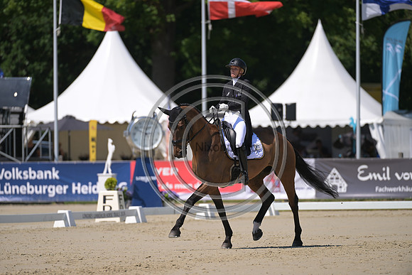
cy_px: 138
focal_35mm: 360
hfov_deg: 5.7
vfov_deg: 3.8
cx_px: 206
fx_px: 4121
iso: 160
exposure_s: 1/1250
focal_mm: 360
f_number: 5
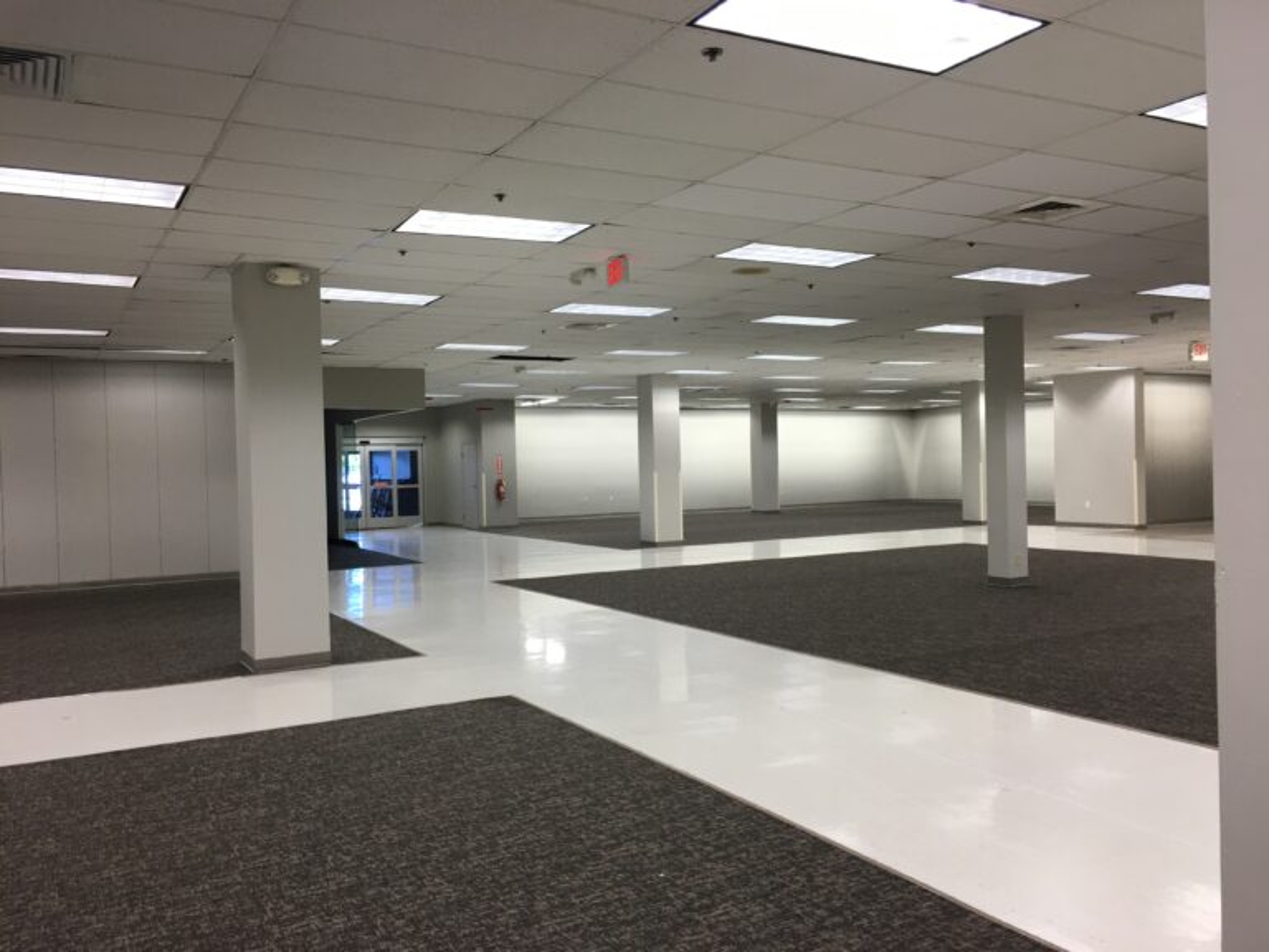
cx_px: 634
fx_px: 1063
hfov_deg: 61.7
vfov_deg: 48.2
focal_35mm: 29
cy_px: 476
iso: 25
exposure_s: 1/30
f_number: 2.2
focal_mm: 4.15
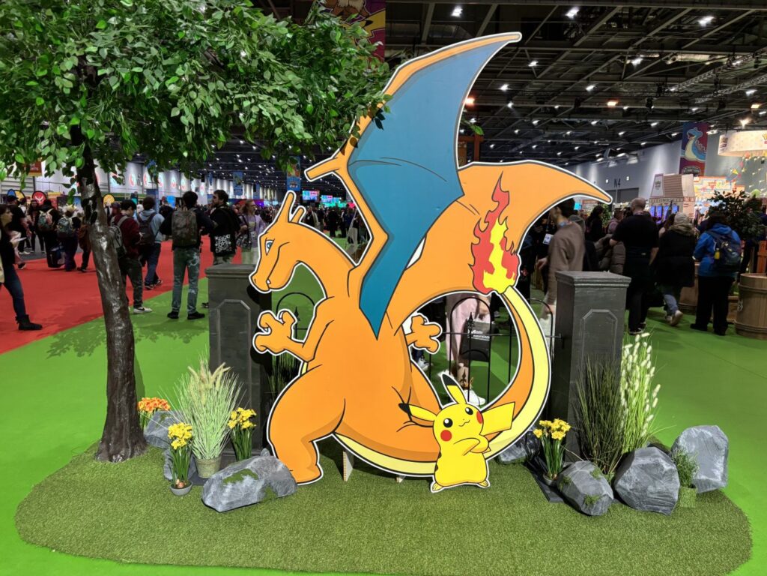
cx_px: 384
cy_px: 288
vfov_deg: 53.1
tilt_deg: -7.9
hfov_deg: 67.3
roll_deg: -0.9
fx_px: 576
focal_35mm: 26
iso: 200
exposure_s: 1/50
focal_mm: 5.96
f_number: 1.6
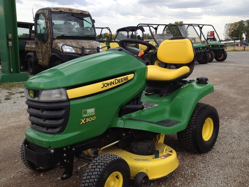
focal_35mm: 40
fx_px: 288
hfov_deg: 46.8
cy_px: 97
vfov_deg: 36.0
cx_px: 129
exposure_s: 1/415
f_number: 2.4
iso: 64
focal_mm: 4.28
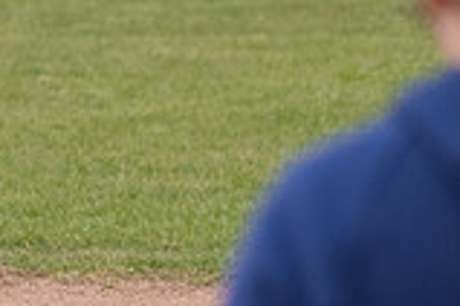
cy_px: 139
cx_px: -150
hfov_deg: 1.9
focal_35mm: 1066
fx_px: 13620
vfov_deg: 1.3
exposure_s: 1/1600
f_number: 5.6
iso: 640
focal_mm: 195
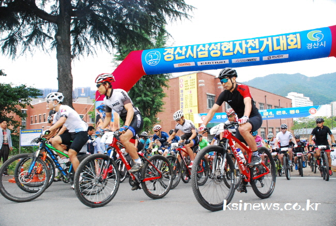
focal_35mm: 27
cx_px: 168
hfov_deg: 67.3
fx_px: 252
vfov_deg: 48.1
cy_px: 113
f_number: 10
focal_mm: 18
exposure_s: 1/500
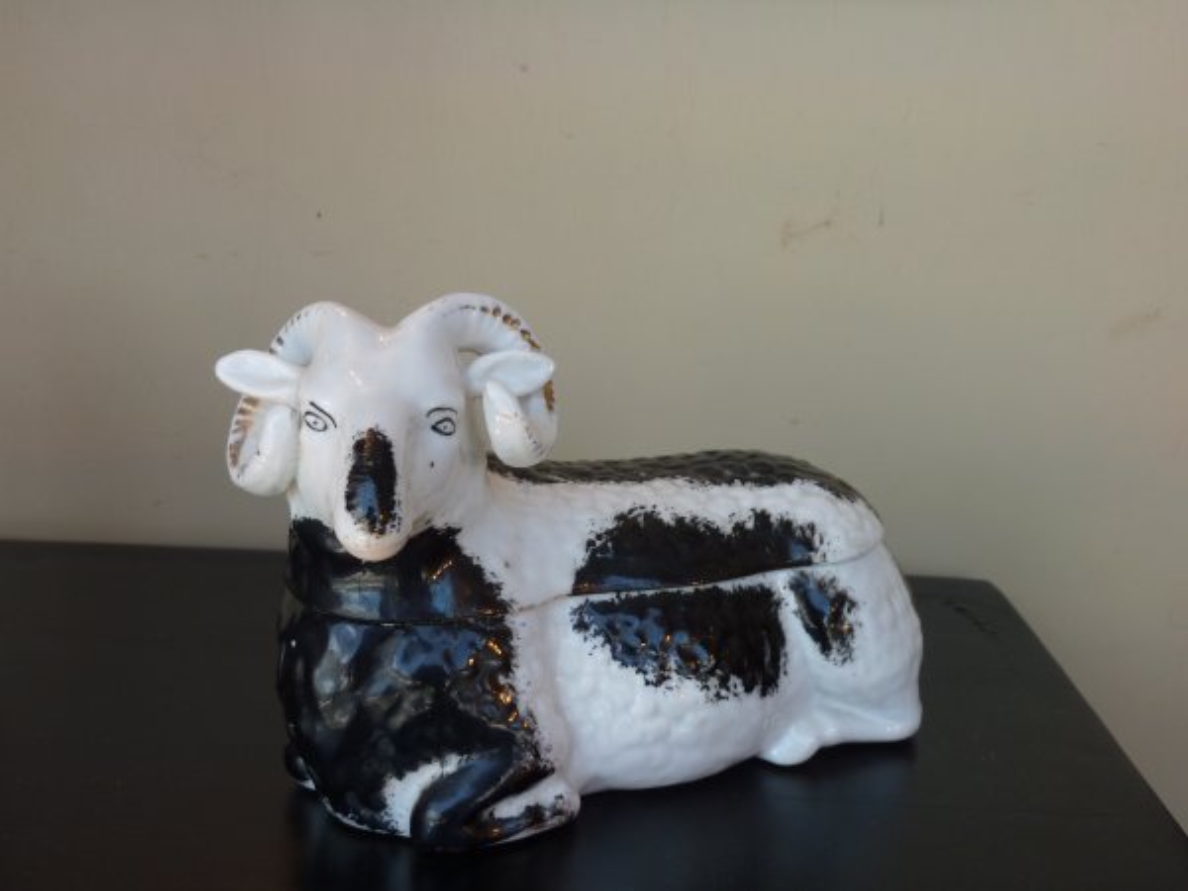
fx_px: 1270
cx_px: 594
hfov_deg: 50.1
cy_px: 446
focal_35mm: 37
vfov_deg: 38.7
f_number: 3.6
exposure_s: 1/50
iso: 80
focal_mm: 6.1
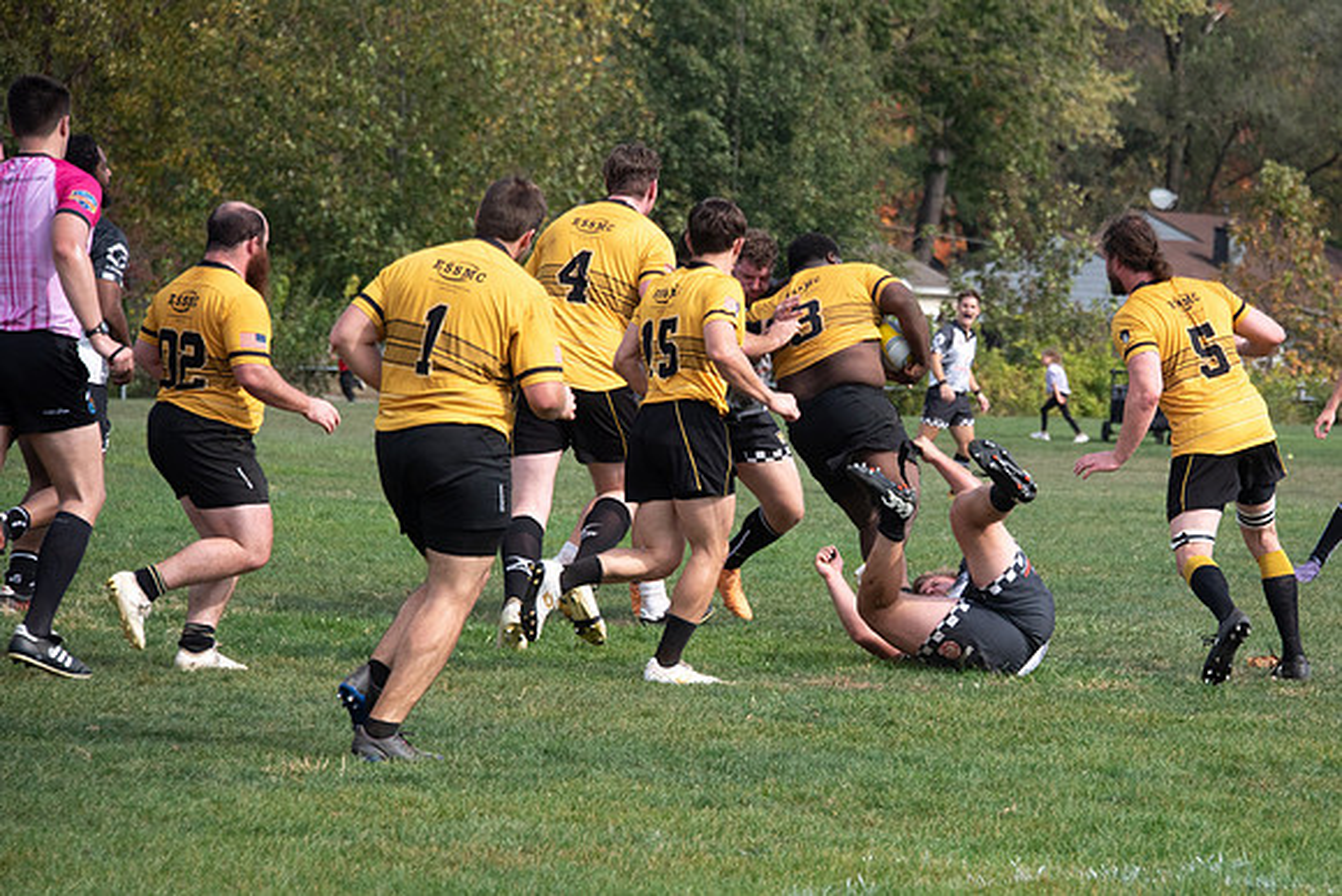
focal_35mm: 225
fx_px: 8371
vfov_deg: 6.1
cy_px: 592
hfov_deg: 9.2
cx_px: 886
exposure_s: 1/2500
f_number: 6.3
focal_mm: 170
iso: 400
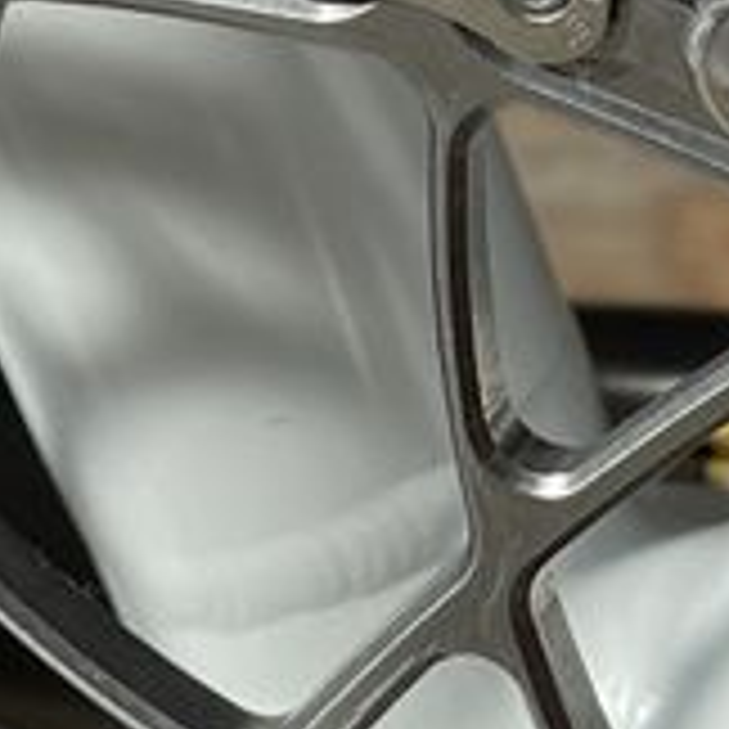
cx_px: 855
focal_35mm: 175
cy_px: 1287
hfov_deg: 9.9
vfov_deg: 9.5
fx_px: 4170
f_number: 1.6
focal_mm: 5.1
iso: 32
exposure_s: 1/1575
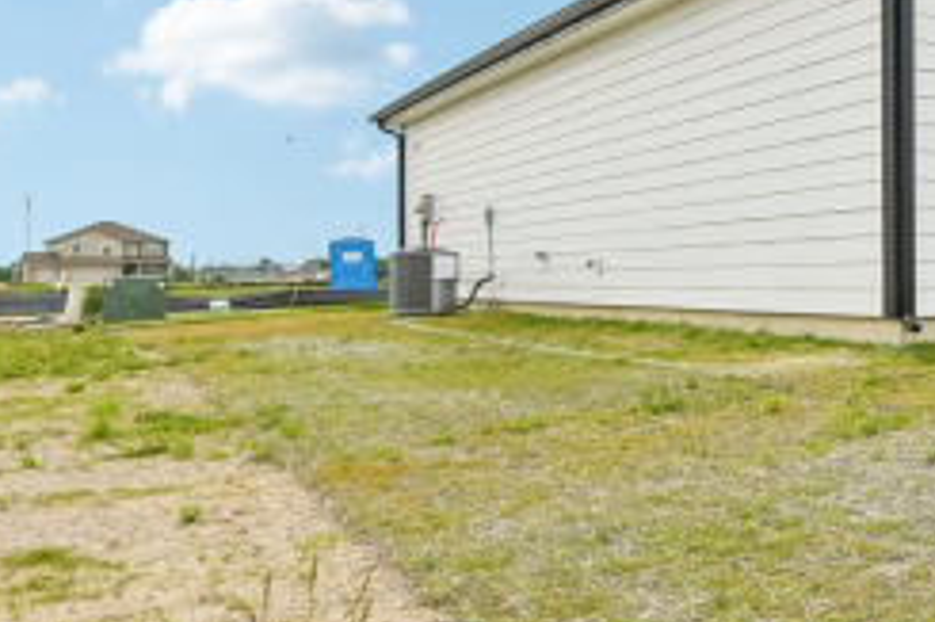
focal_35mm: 49
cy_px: 229
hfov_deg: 30.4
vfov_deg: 27.4
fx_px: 1272
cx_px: 1259
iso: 100
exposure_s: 1/400
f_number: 8
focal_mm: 16
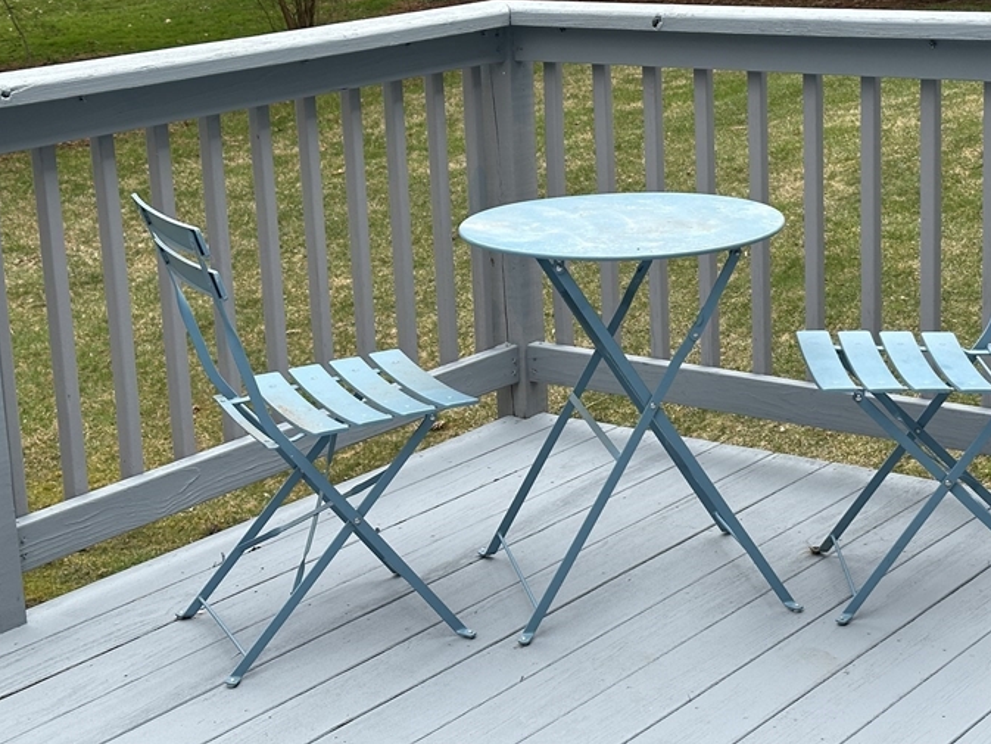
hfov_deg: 26.6
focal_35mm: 73
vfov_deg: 20.1
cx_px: 561
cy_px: 286
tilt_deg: -13.3
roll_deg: +2.7
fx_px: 2090
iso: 64
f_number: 1.78
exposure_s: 1/1085
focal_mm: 6.86
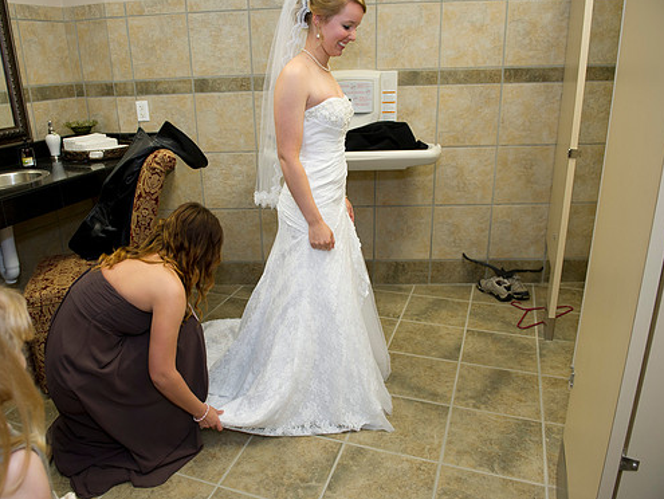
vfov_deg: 51.4
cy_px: 241
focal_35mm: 27
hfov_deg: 65.1
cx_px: 298
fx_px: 518
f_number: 4
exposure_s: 1/125
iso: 1250
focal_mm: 24
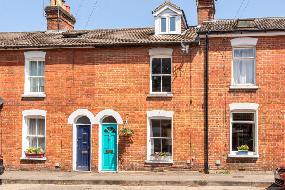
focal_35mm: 27
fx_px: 214
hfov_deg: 67.4
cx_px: 142
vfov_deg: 47.9
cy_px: 95
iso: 400
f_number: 8
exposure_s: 1/320
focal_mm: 18
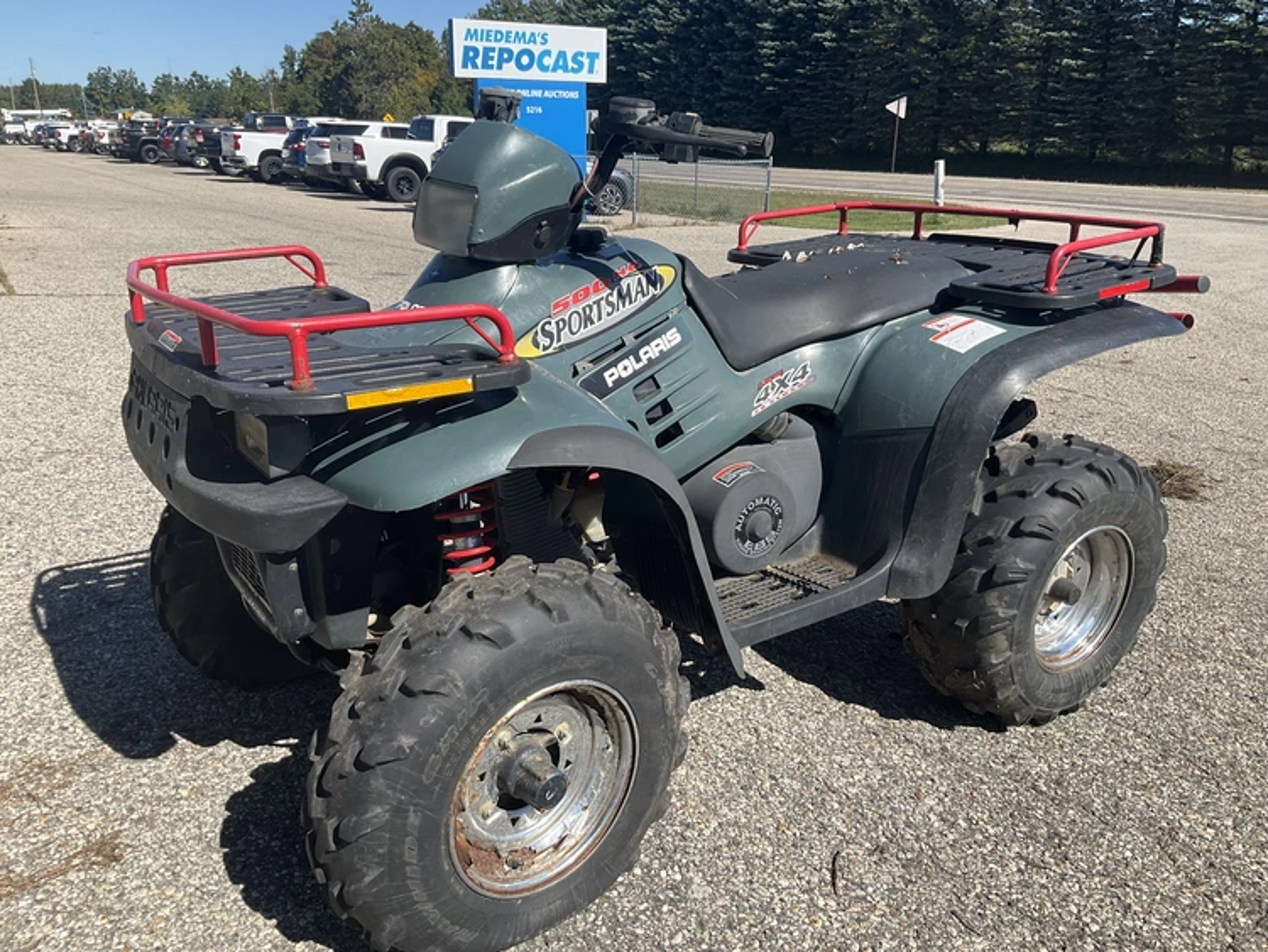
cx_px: 634
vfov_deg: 48.3
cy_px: 476
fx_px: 1063
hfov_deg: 61.6
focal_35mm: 29
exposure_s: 1/1534
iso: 25
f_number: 1.8
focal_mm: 3
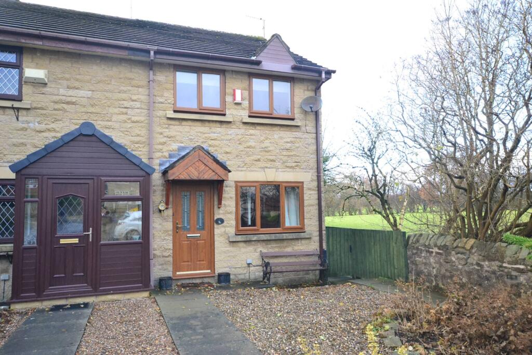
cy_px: 178
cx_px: 266
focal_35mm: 27
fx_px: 399
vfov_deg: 47.9
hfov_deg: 67.4
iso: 1600
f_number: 8
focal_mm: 18
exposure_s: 1/100
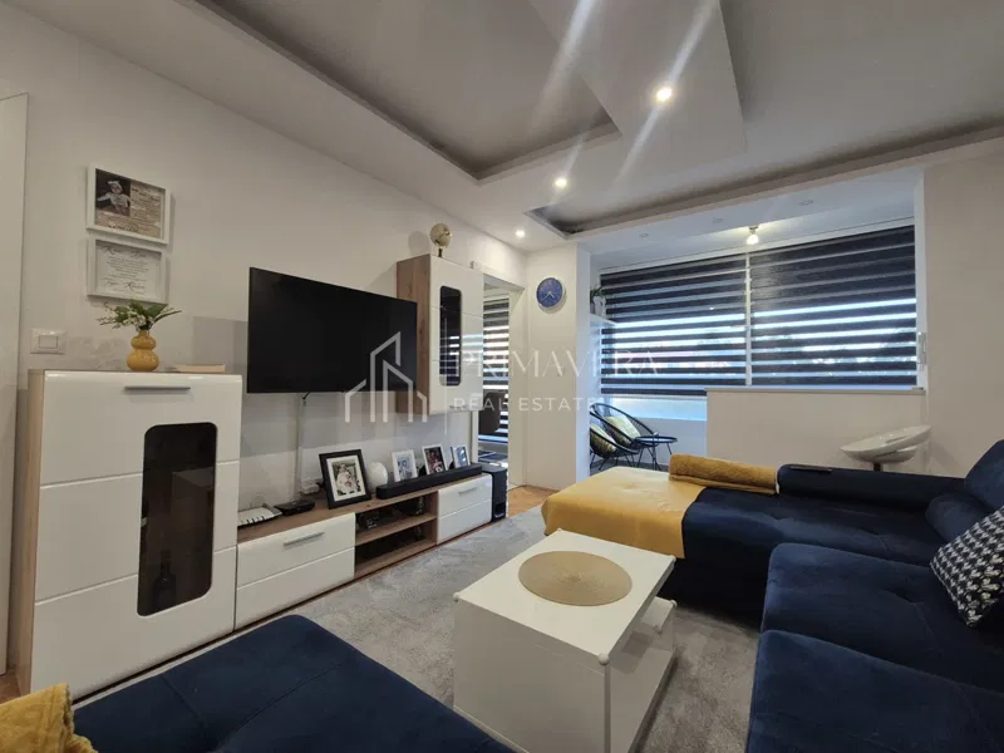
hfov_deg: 106.2
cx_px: 502
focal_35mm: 13
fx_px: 377
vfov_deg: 89.9
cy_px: 376
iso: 250
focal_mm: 2.2
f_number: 2.2
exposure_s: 1/50
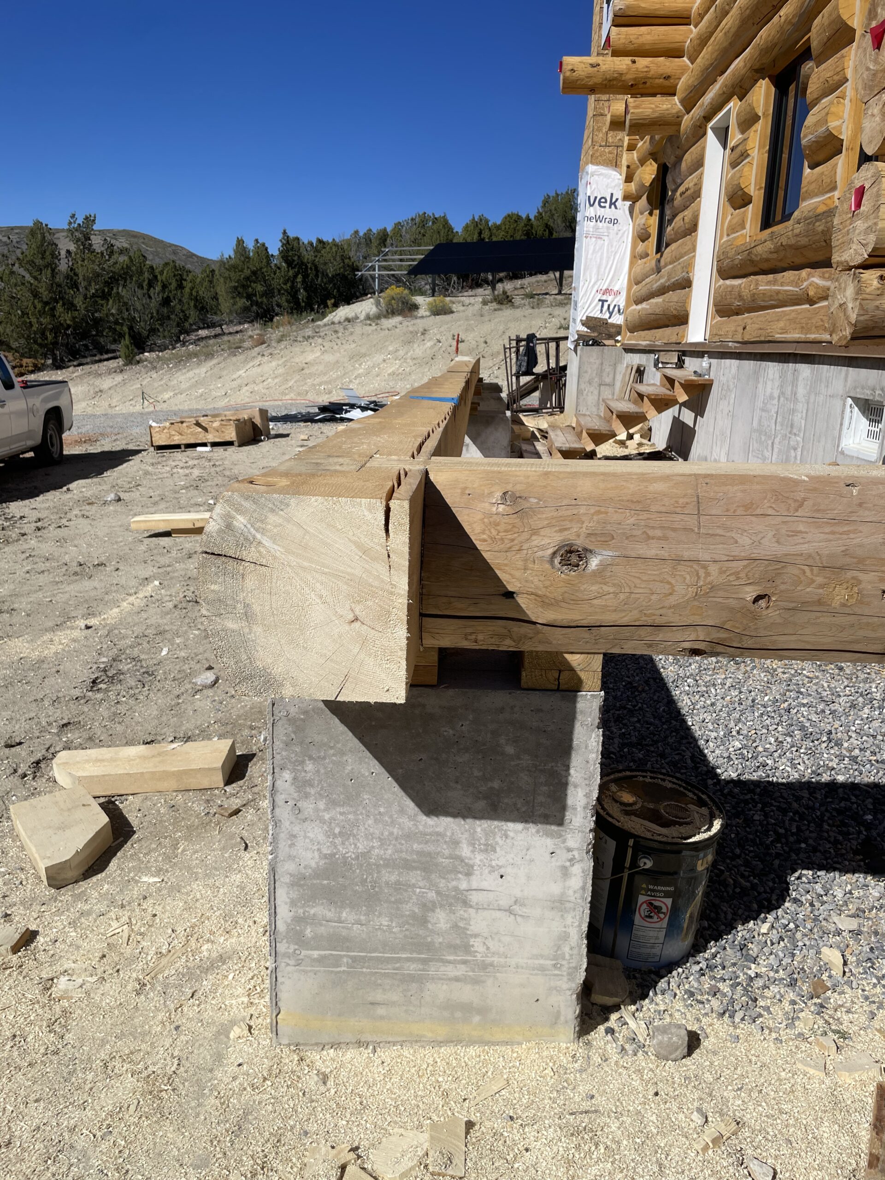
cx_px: 442
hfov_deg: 53.1
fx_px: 886
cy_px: 590
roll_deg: +1.5
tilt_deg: -15.5
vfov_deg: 67.3
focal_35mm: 26
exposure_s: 1/7299
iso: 32
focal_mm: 4.2
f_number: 1.6
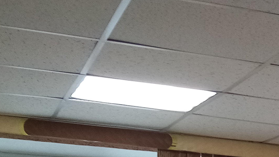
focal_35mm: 110
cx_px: 314
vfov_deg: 10.1
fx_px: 814
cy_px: 332
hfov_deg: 18.6
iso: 154
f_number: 1.8
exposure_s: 1/33.3
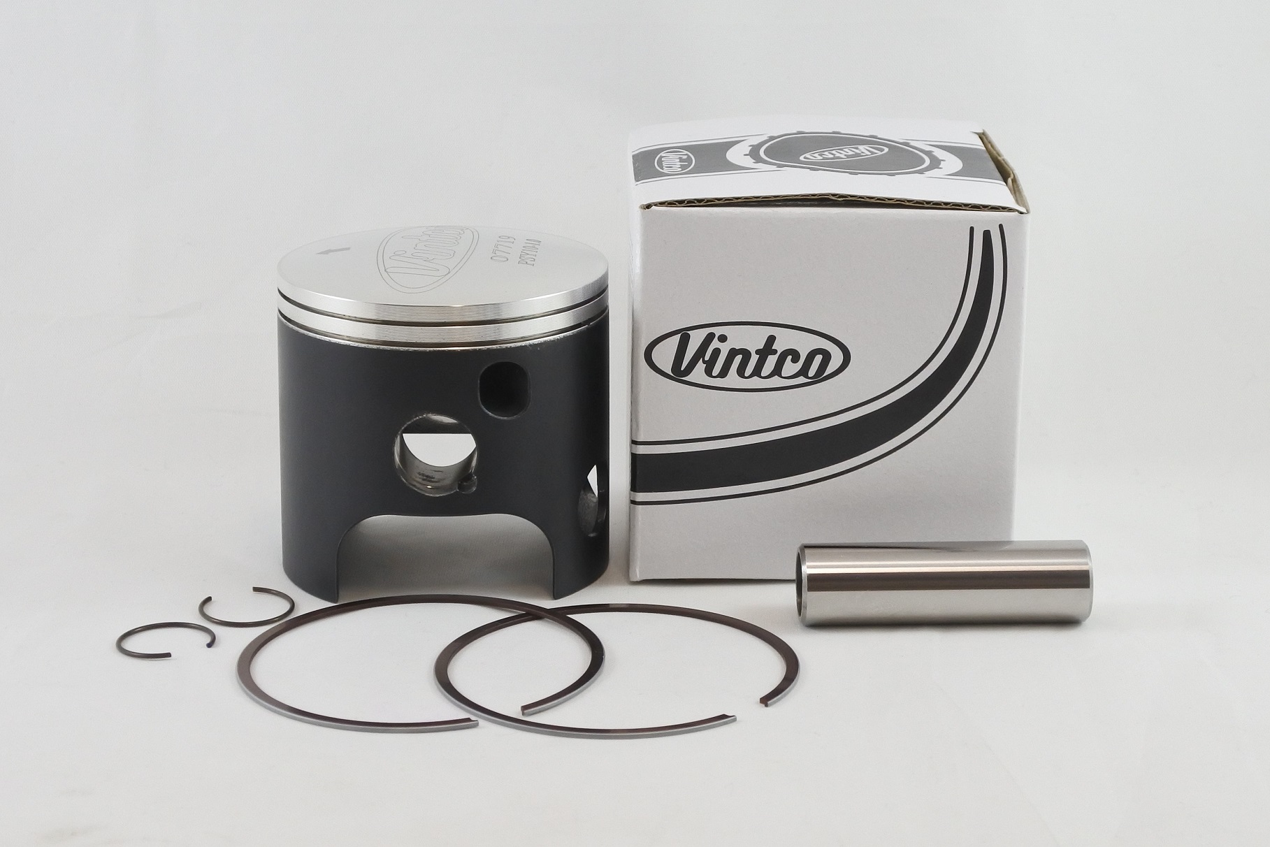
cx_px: 635
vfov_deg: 27.5
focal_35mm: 49
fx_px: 1729
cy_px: 424
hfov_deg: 40.3
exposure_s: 1/125
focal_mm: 18.4
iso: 400
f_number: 4.5
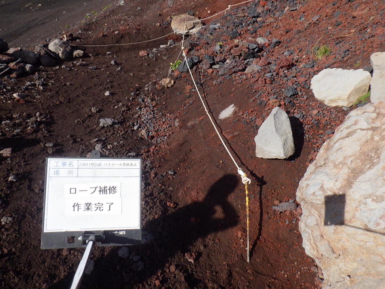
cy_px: 144
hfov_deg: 63.4
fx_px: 311
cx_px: 192
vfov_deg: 49.7
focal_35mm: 28
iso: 250
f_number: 4.2
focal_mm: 5
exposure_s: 1/1000
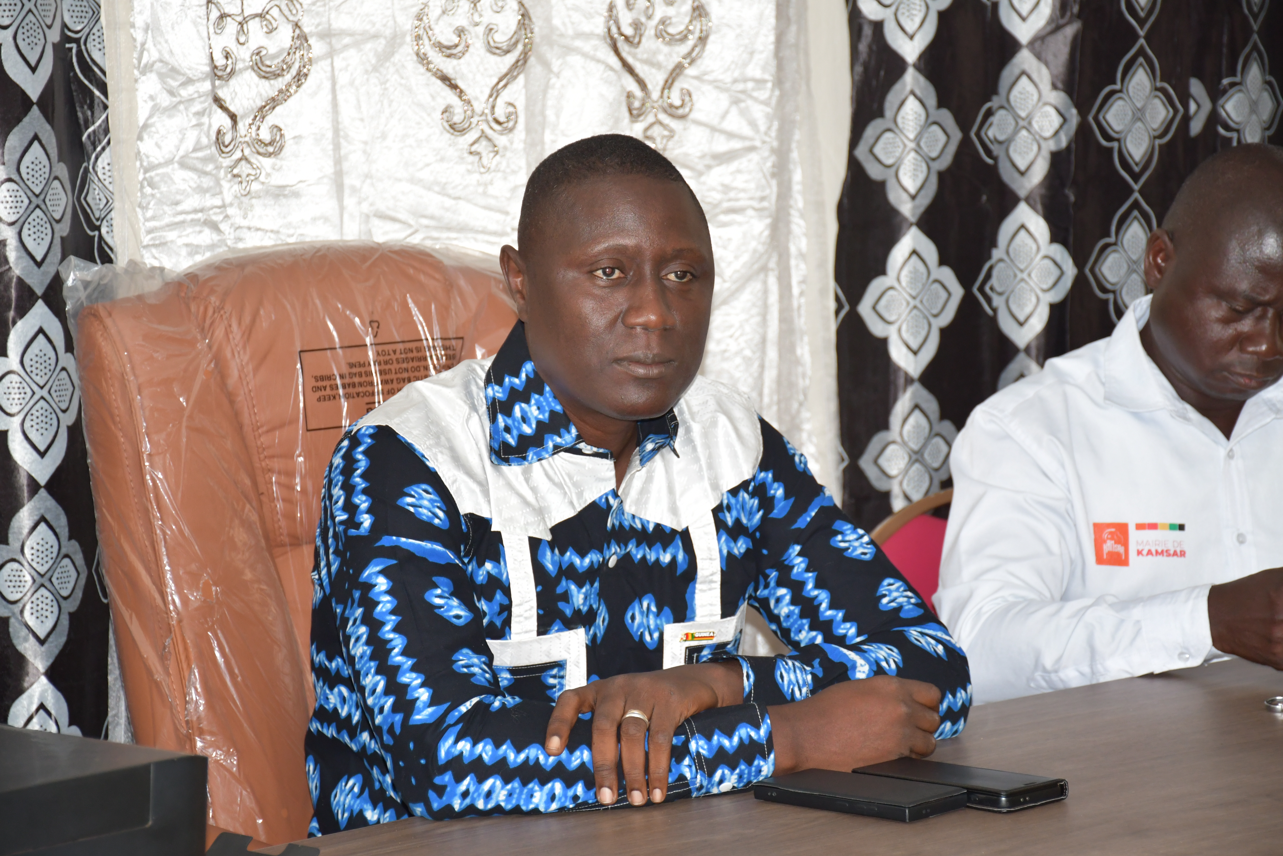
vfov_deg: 11.4
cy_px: 428
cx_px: 642
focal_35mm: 120
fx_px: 4276
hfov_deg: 17.1
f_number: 5.3
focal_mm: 80
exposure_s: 1/60
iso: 1000
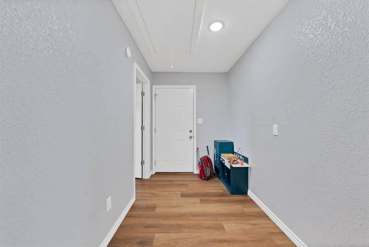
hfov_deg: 112.6
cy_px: 124
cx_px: 184
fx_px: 123
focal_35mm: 12
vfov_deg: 90.1
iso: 640
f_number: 9
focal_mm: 12
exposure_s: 1/2.5
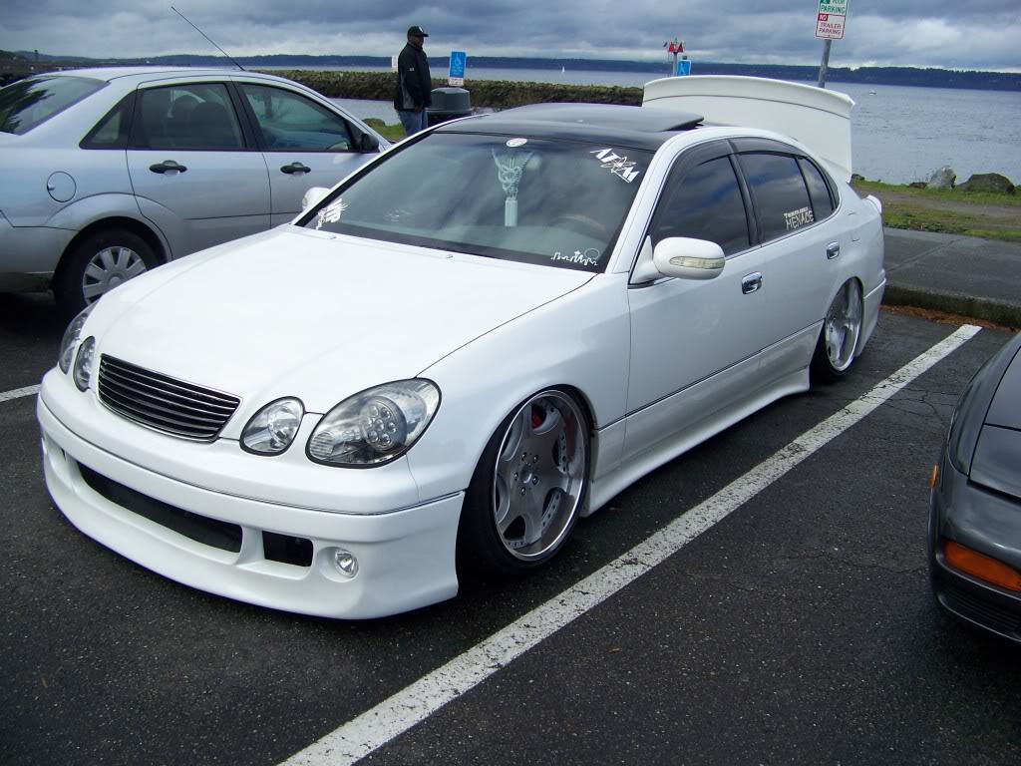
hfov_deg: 51.4
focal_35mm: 36
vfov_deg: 39.7
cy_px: 383
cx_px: 510
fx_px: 1062
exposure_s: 1/640
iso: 64
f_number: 2.8
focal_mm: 5.85
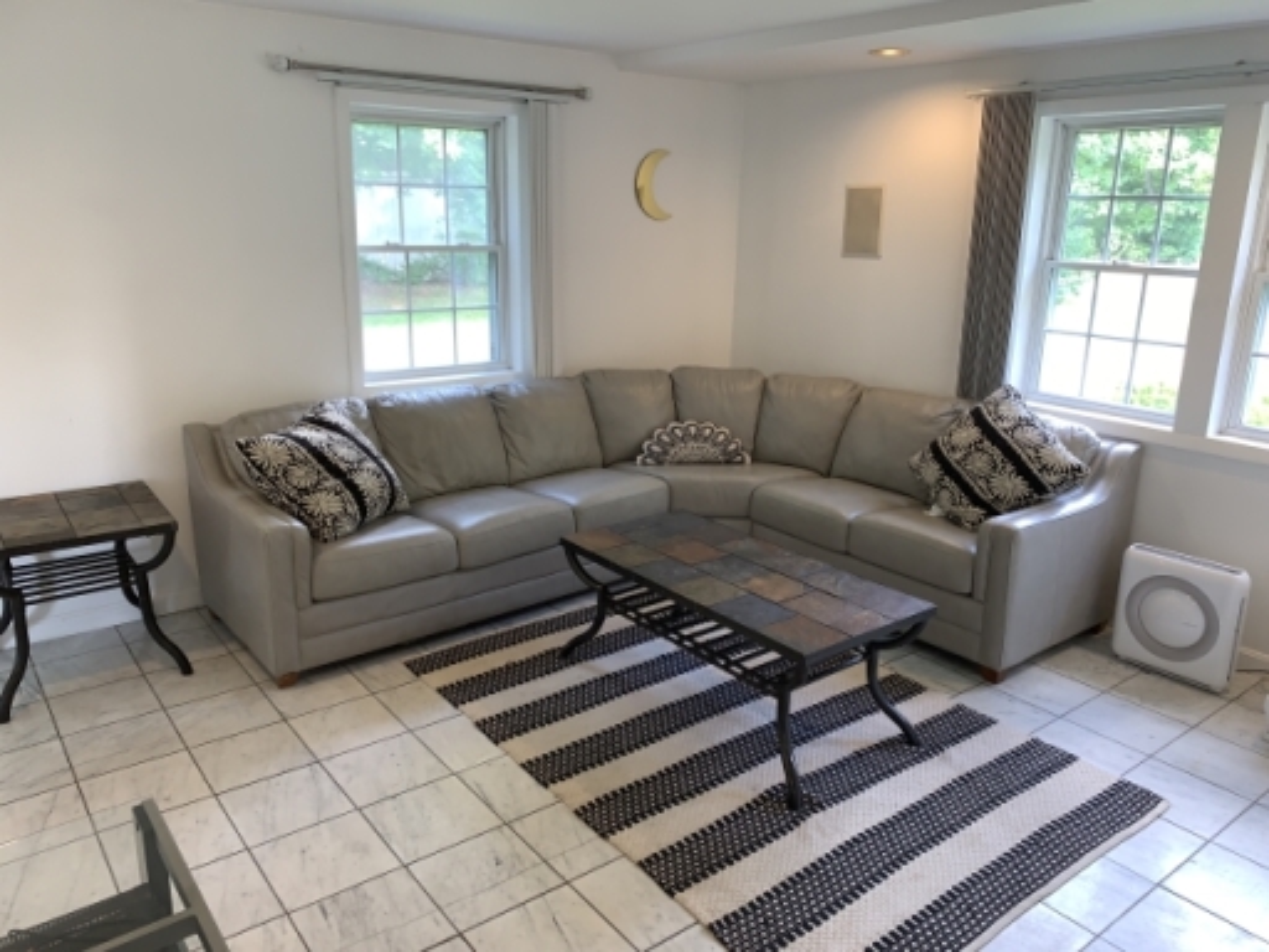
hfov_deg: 73.9
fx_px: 843
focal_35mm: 23
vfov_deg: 58.9
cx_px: 634
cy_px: 476
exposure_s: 1/30
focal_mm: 4
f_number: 3
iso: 200
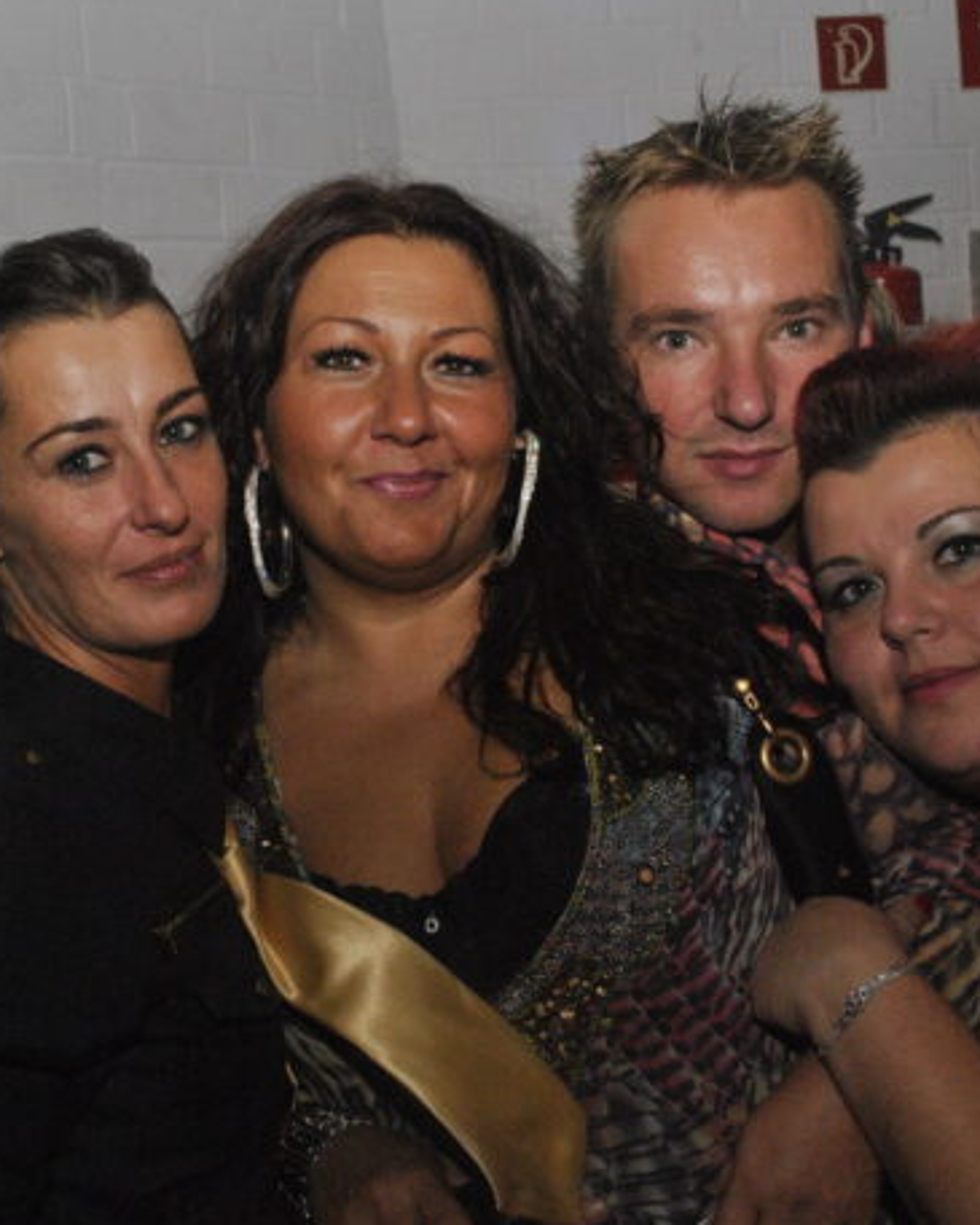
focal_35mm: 57
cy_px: 655
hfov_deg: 26.5
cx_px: 306
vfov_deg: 33.0
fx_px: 2066
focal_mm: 24
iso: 800
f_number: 7.1
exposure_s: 1/60
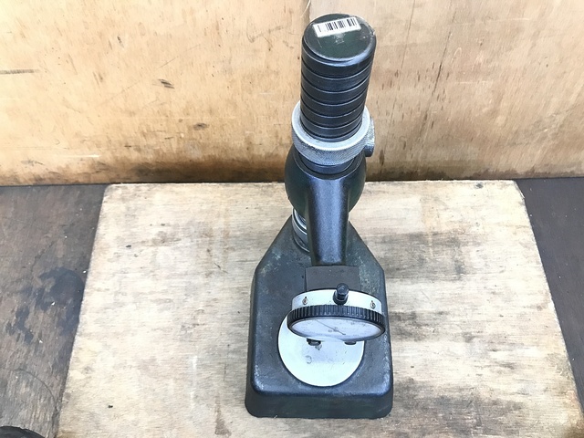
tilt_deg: -61.7
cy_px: 219
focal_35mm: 28
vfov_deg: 49.7
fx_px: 472
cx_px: 292
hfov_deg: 63.4
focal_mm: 3.99
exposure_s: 1/15
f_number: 1.8
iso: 64
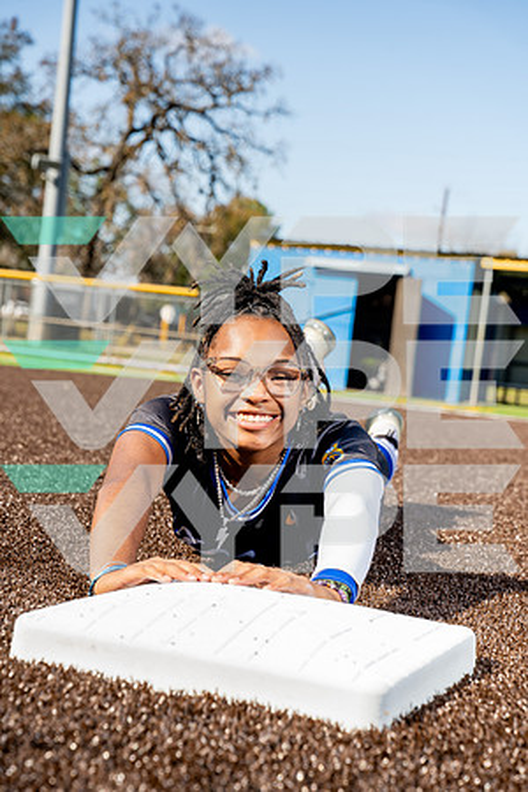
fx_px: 1540
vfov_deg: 28.8
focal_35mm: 70
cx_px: 264
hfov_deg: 19.5
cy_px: 396
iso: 100
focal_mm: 70
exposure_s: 1/250
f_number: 6.3
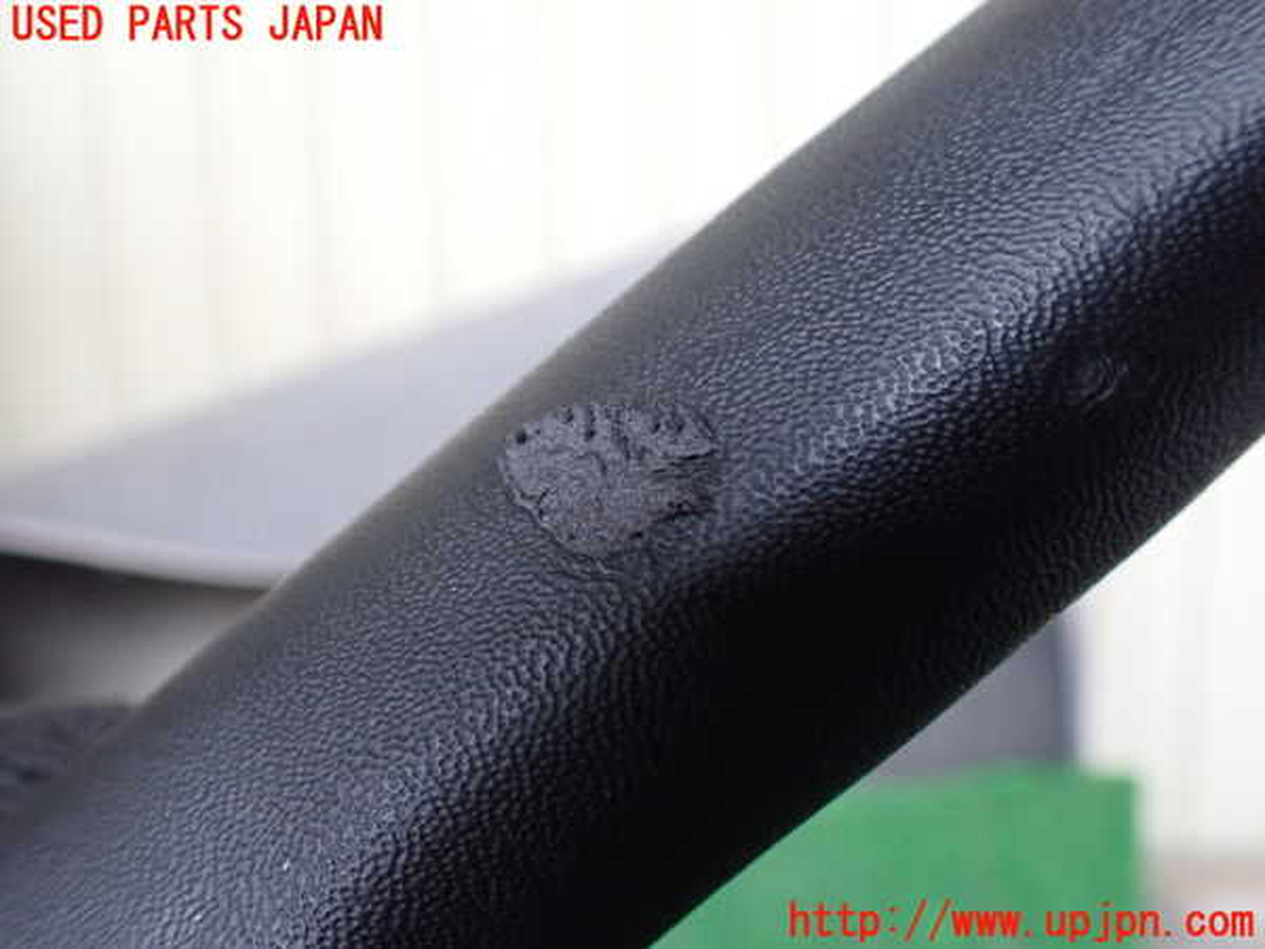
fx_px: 1096
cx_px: 632
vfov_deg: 46.8
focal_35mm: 30
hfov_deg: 60.0
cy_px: 474
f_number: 2.3
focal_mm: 5.4
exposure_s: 1/125
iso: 640
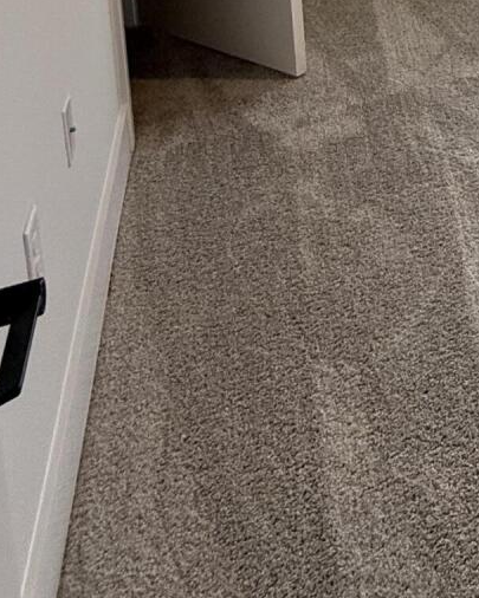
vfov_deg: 26.2
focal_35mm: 54
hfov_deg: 22.7
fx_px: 957
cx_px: 730
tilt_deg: -7.3
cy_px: -281
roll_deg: +1.0
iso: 100
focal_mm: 2.22
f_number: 2.2
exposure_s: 1/120
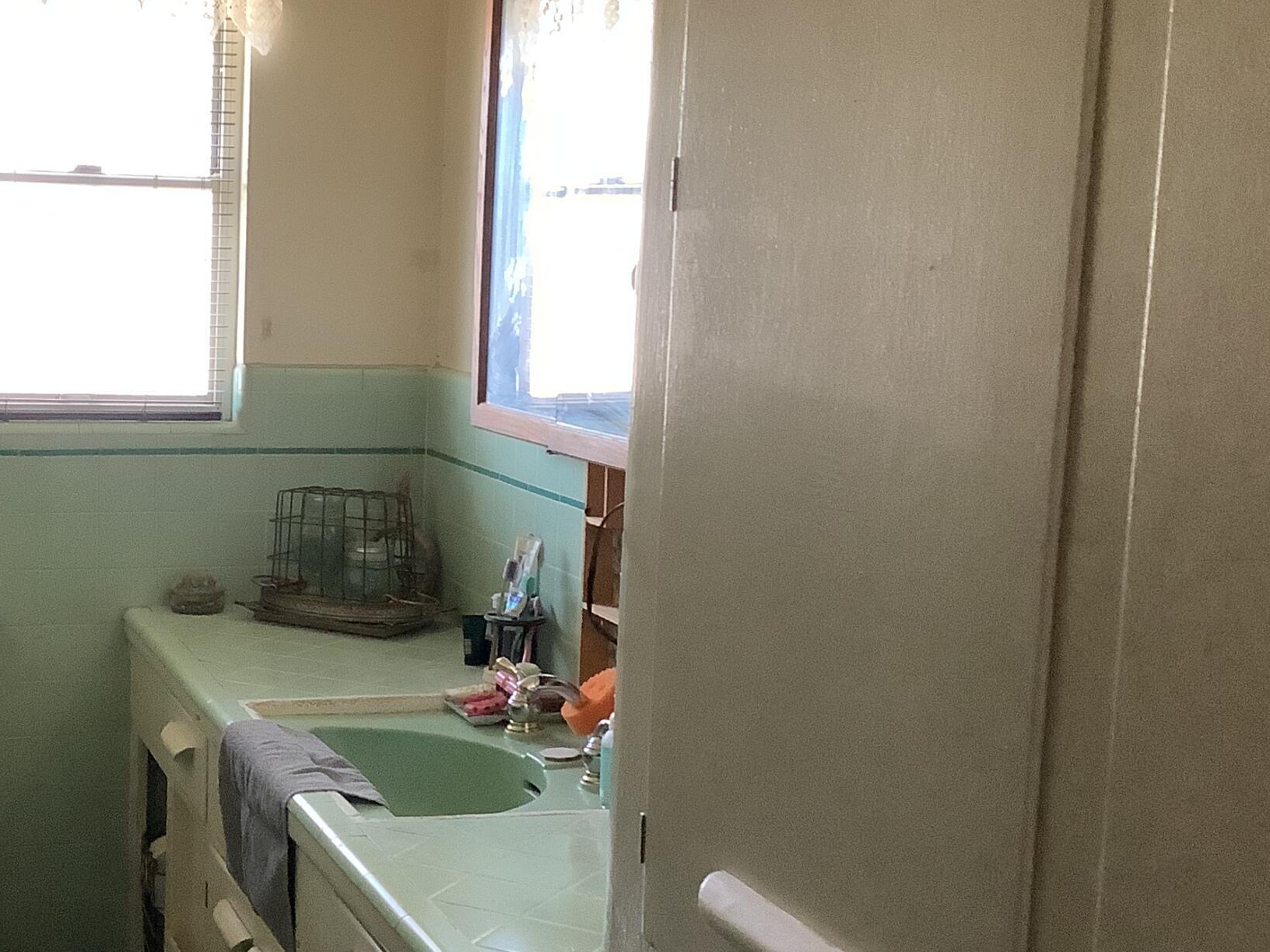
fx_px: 2091
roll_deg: -1.1
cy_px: 562
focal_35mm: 57
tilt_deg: -9.9
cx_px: 264
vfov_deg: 25.6
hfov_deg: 32.9
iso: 400
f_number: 2.4
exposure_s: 1/60
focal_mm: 3.3
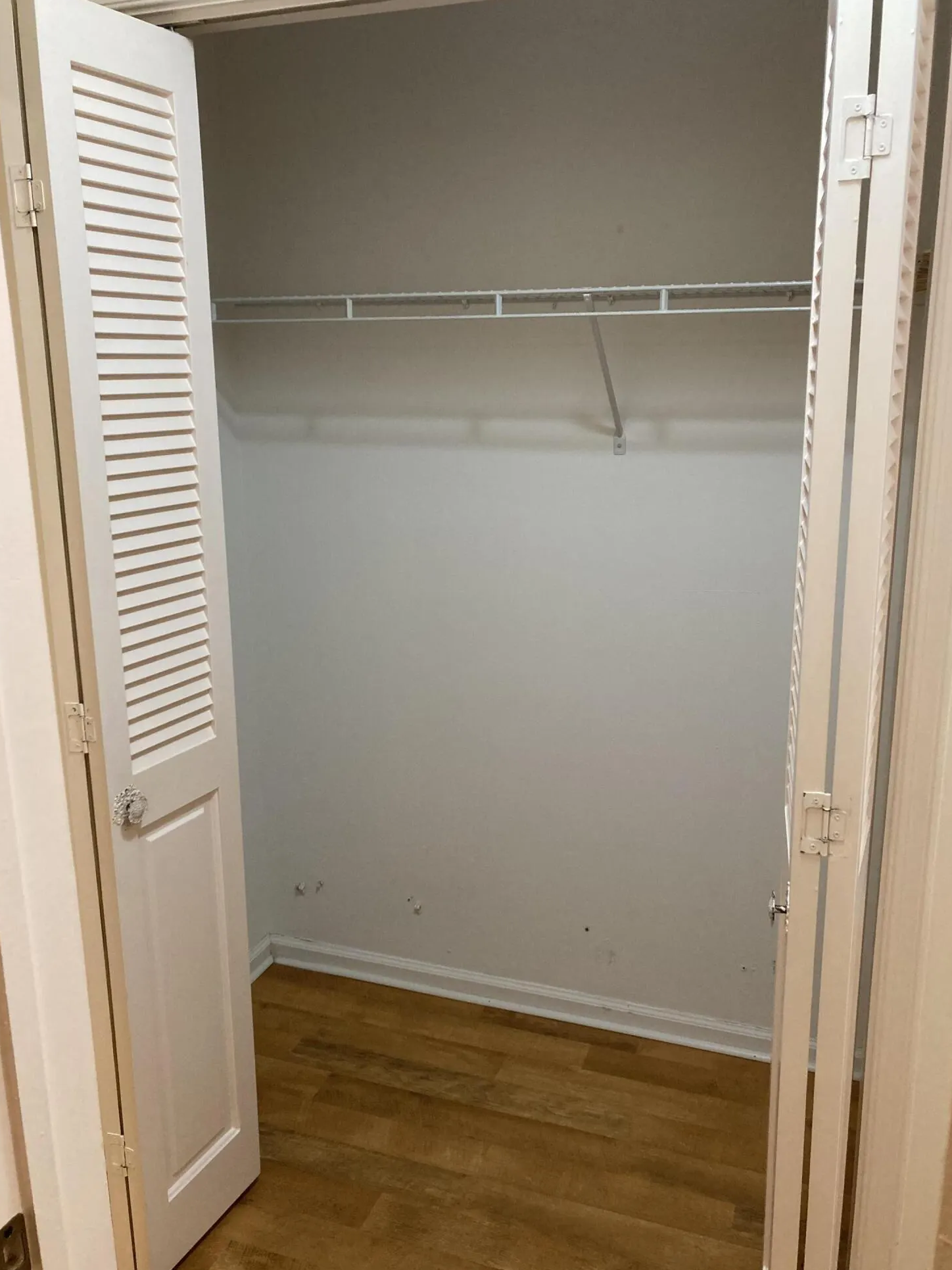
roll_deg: +0.1
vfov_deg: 61.7
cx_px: 476
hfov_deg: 48.2
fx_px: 1064
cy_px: 637
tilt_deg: -12.6
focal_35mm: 29
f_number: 1.8
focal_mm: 3.99
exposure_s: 1/60
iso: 200
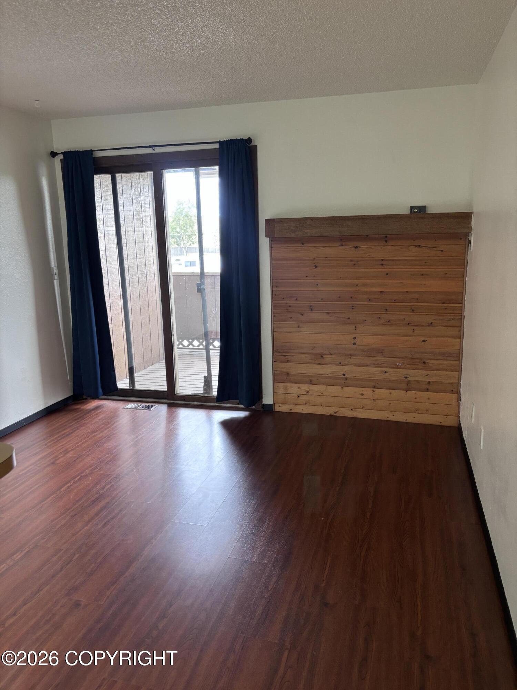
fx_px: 518
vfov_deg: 67.3
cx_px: 258
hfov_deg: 53.1
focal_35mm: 26
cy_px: 345
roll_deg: +1.0
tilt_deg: -12.9
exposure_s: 1/60
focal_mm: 5.96
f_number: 1.6
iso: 200
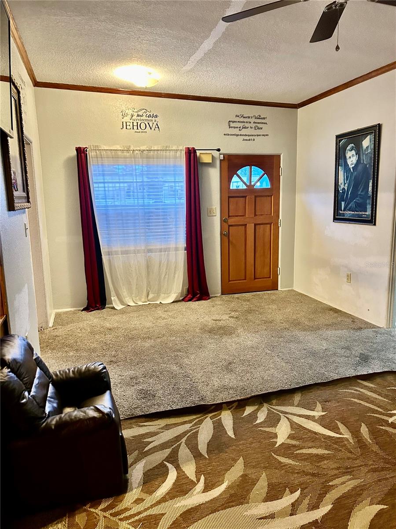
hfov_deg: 53.1
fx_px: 397
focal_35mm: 26
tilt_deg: -10.6
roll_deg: +1.2
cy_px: 264
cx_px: 198
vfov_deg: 67.3
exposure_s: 1/40
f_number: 1.5
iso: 500
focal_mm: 5.7
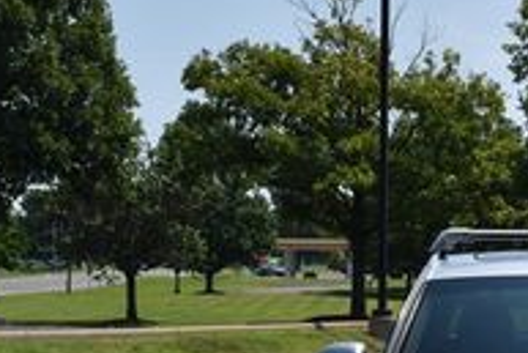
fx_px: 1893
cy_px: 346
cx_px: 662
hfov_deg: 15.2
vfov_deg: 10.6
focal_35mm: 129
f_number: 10
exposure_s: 1/400
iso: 100
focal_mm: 26
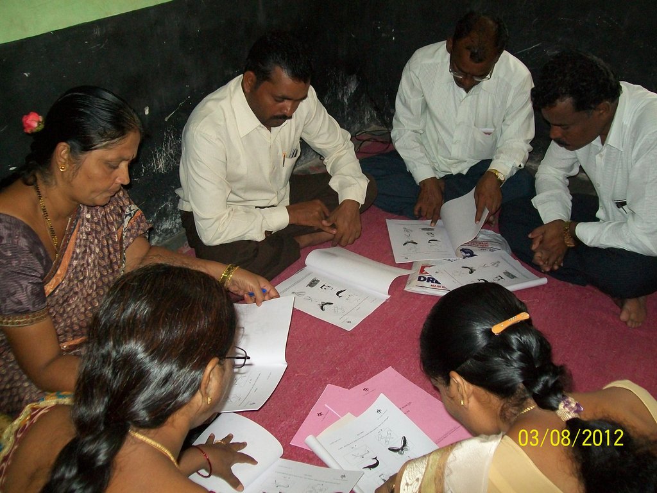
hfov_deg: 51.4
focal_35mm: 36
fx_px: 683
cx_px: 328
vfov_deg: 39.7
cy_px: 246
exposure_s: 1/60
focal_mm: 6
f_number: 2.7
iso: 160
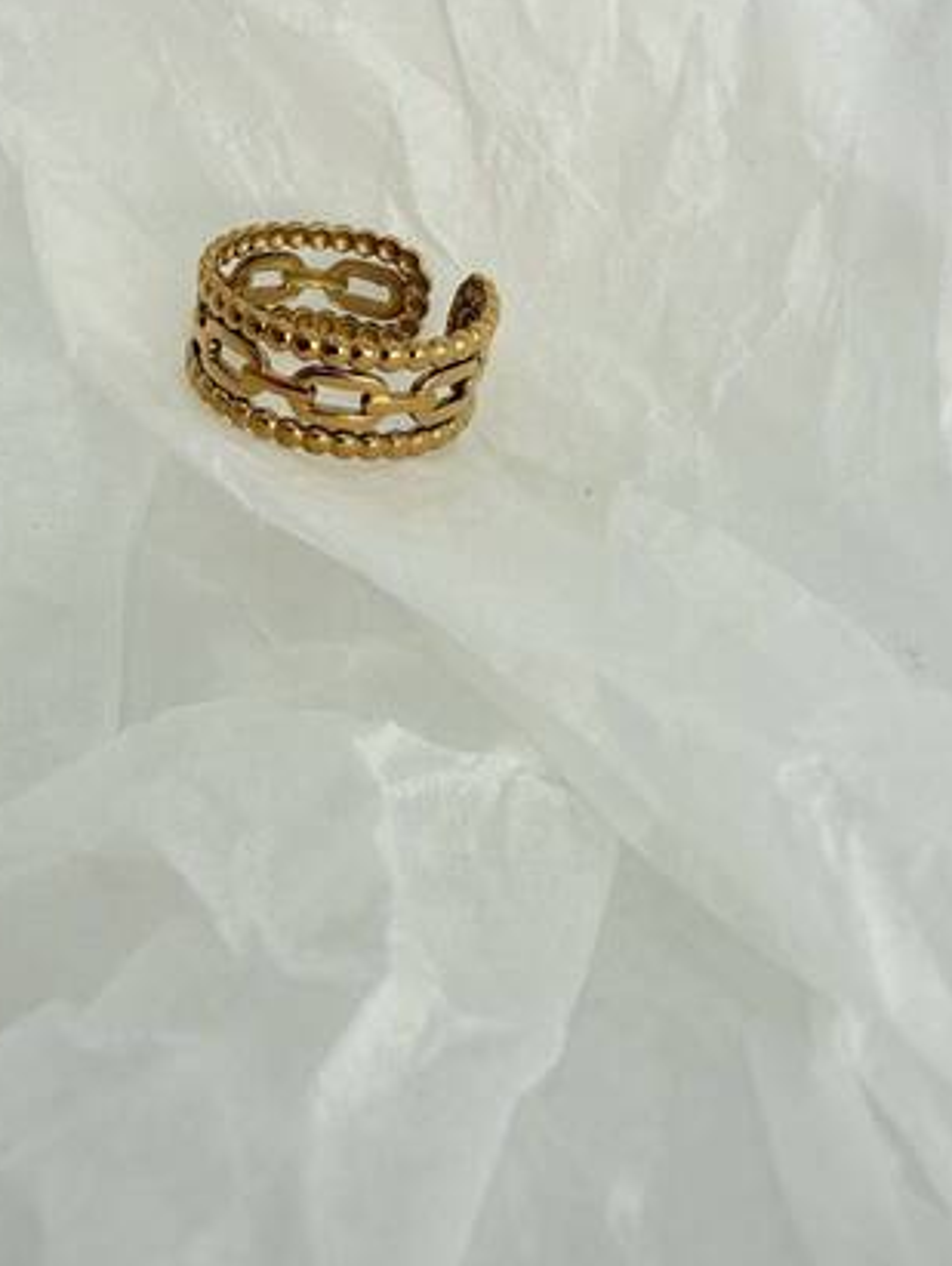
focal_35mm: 35
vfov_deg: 52.4
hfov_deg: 40.4
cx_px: 351
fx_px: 1281
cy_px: 542
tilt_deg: -49.8
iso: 40
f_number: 2.2
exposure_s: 1/304
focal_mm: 2.22
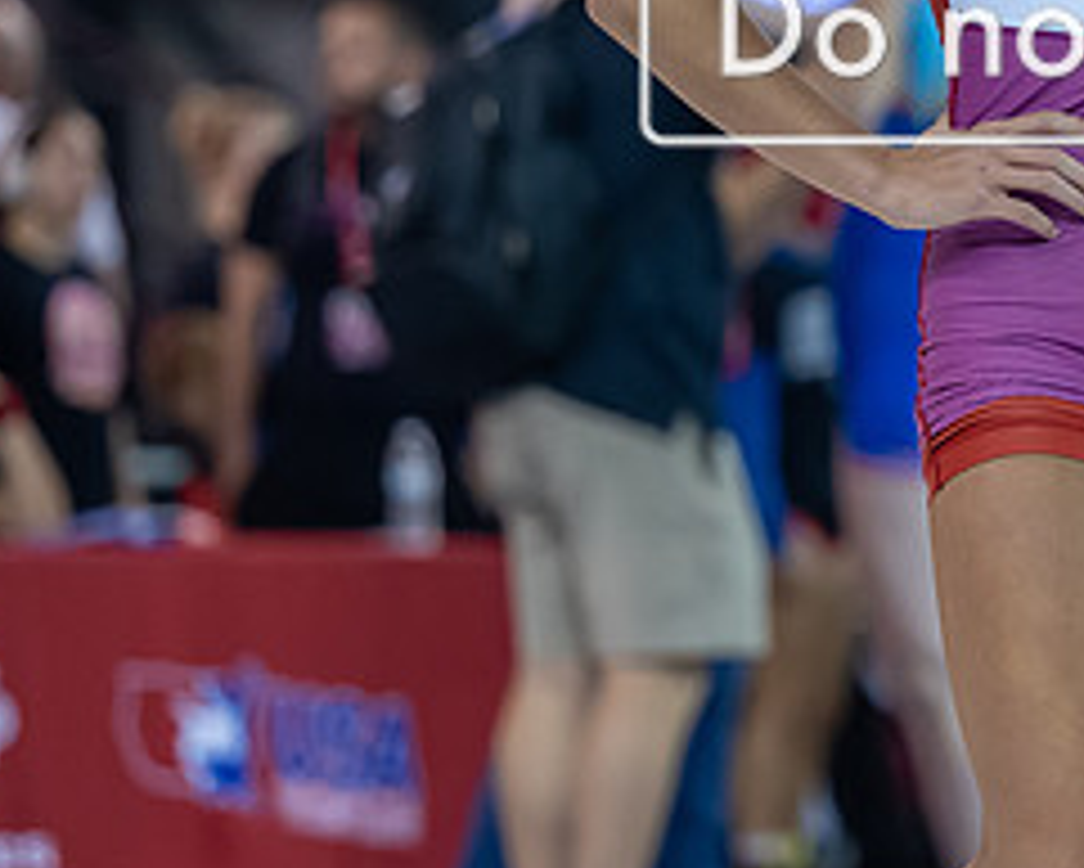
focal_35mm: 360
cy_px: 30
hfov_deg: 5.4
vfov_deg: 4.3
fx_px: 11554
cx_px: 1106
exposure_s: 1/800
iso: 2200
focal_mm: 120
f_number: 2.8
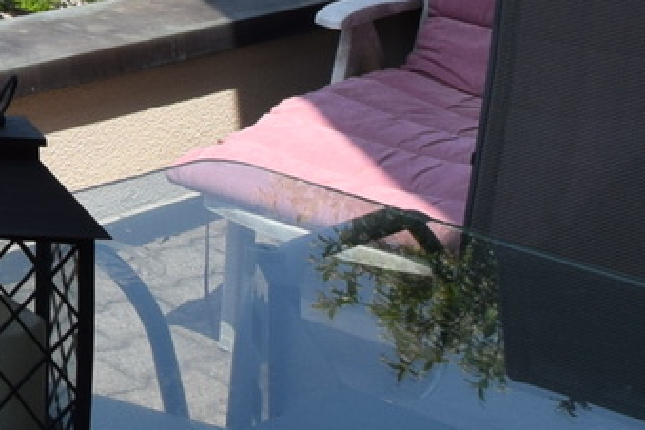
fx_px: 1523
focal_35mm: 85
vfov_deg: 13.7
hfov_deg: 16.1
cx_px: -772
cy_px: -433
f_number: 10
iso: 400
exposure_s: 1/400
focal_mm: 10
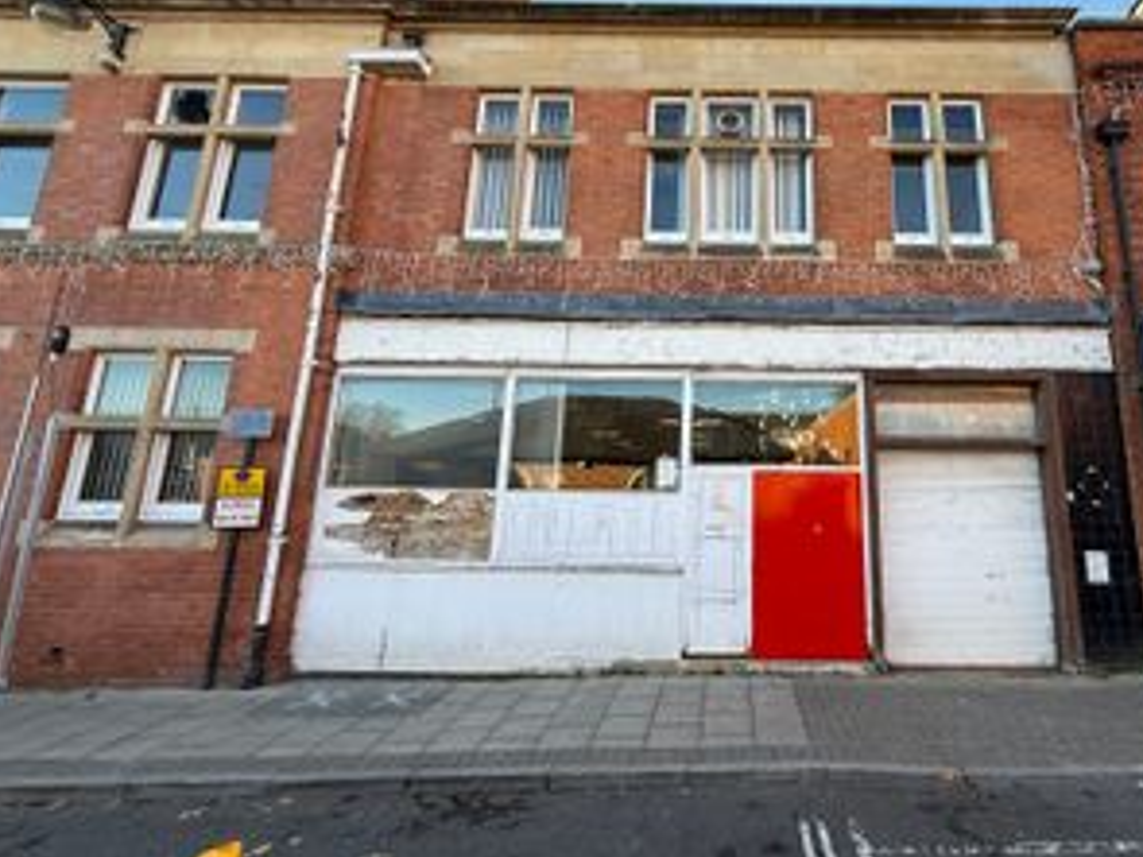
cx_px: 736
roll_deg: -1.5
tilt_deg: +12.5
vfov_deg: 68.2
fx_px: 627
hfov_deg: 82.5
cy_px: 357
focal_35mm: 19
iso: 50
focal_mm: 2.22
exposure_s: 1/170
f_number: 2.2
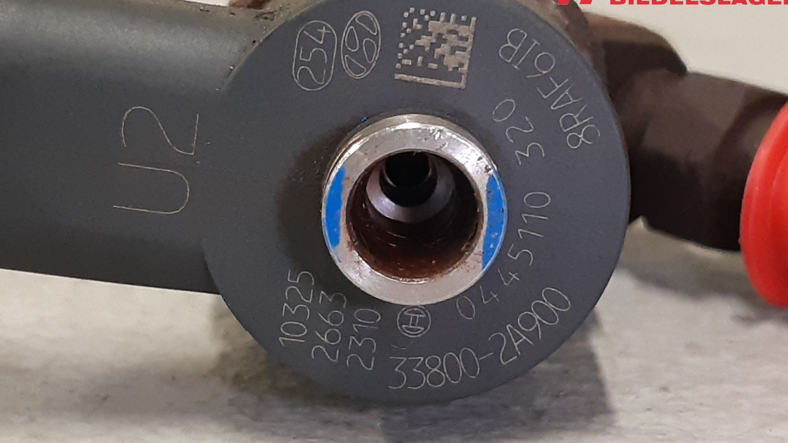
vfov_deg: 40.1
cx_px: 396
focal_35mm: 29
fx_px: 606
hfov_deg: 66.1
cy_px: 240
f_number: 1.7
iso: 200
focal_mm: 3.93
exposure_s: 1/50
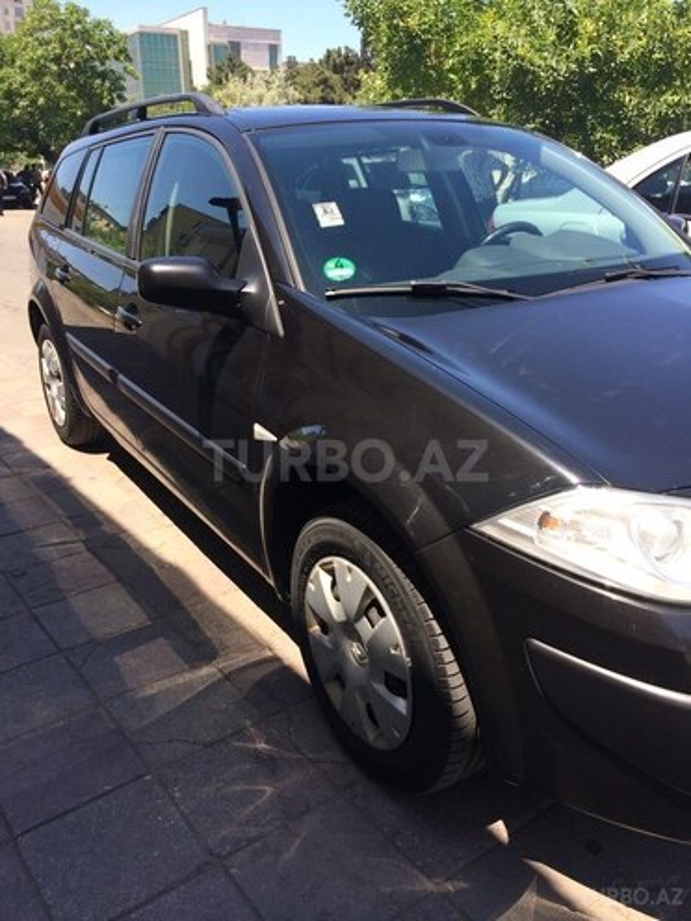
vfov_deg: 61.7
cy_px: 460
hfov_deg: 48.2
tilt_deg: -22.2
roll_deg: +2.7
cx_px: 346
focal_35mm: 29
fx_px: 772
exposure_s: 1/760
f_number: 2.2
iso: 32
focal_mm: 4.15
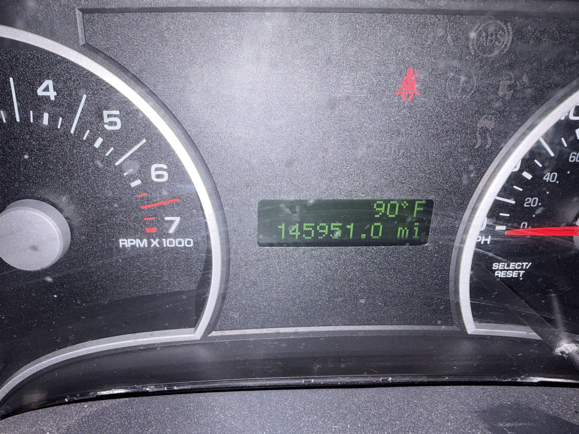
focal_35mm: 26
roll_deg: +2.7
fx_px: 435
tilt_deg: -35.5
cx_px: 290
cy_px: 217
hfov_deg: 67.3
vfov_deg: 53.1
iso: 32
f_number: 2.2
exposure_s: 1/59
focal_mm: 2.22
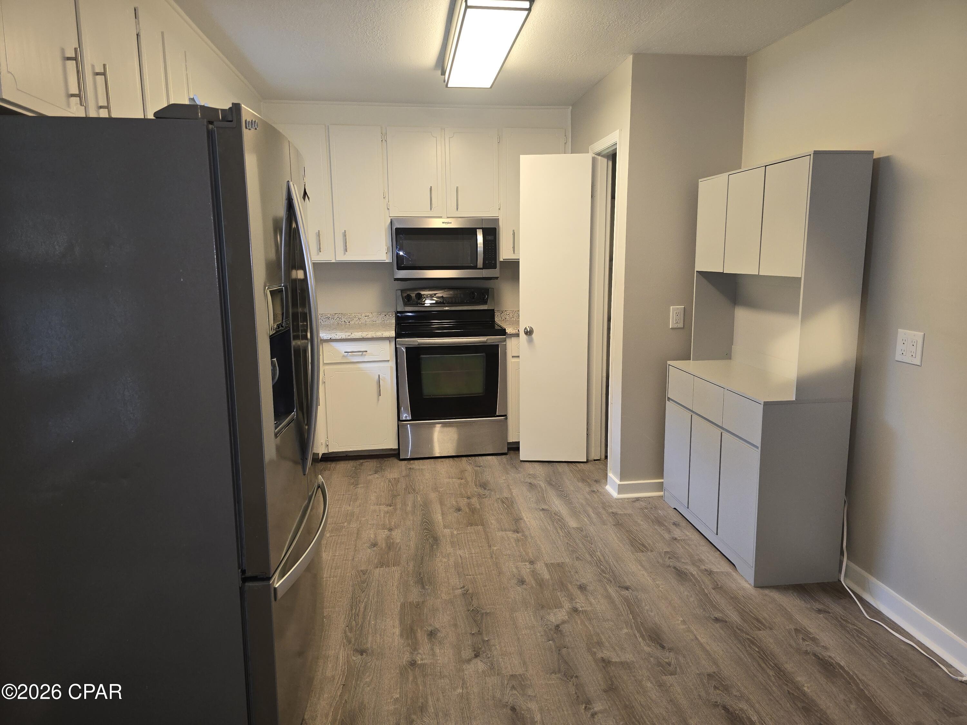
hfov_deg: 73.9
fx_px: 643
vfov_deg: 58.9
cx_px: 484
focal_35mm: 23
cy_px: 362
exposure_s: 1/60
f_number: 1.7
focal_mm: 6.3
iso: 100
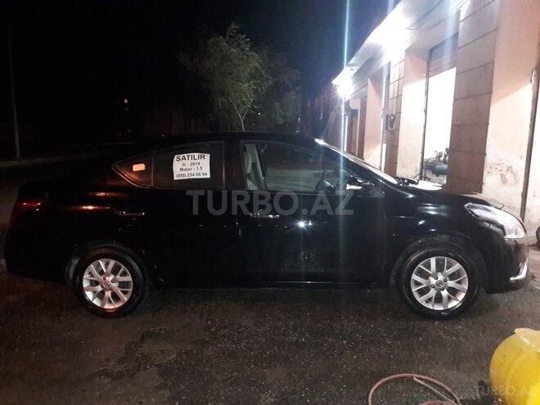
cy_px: 202
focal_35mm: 28
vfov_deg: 49.7
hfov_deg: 63.4
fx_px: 437
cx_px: 270
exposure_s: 1/17
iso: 800
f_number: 1.9
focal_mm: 3.7
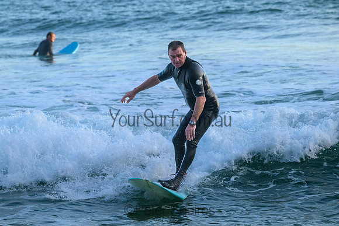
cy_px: 113
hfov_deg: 5.2
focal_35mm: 400
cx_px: 170
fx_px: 3767
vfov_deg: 3.4
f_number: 11
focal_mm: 400
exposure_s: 1/2000
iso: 5000
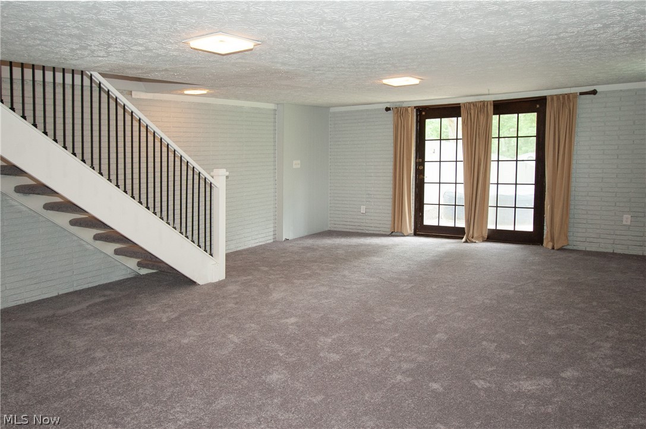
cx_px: 323
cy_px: 214
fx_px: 484
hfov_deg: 67.4
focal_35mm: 27
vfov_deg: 47.8
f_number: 4
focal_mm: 18
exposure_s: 1/60
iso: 400
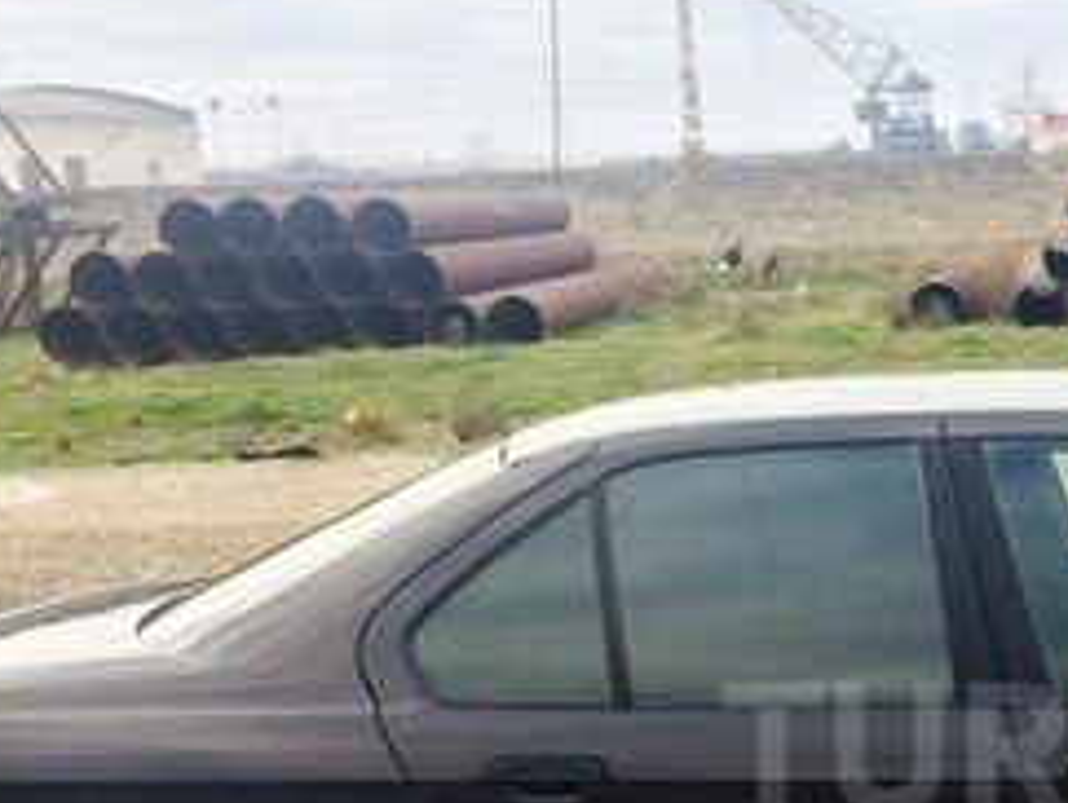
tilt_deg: -12.5
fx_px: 2440
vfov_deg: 18.3
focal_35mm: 79
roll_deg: +2.3
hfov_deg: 23.2
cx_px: 1174
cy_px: 748
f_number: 2.2
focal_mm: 4.15
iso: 32
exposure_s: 1/178
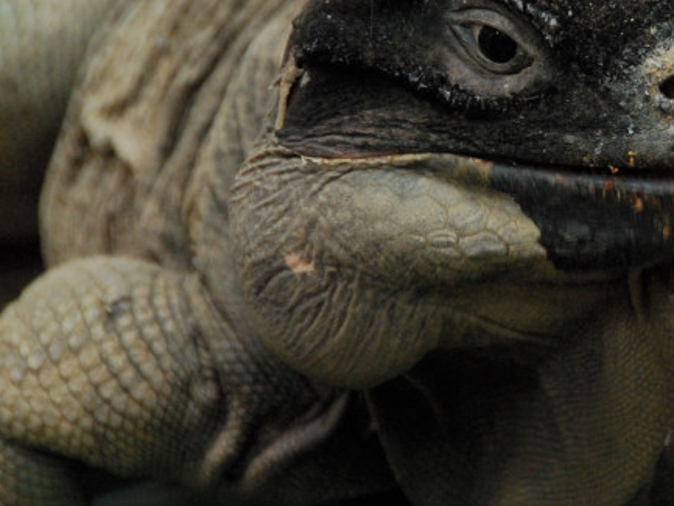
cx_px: 602
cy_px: 97
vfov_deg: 2.8
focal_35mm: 533
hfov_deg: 3.7
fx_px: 10381
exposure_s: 1/50
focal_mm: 200
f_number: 8
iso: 1600
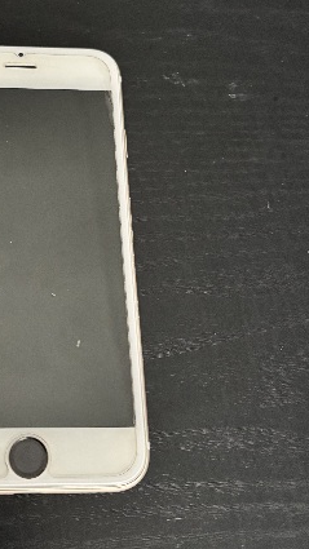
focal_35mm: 48
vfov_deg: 42.5
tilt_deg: -69.0
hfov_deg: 24.1
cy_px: 203
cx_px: 23
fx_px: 699
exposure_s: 1/30
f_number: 1.6
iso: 640
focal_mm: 5.96
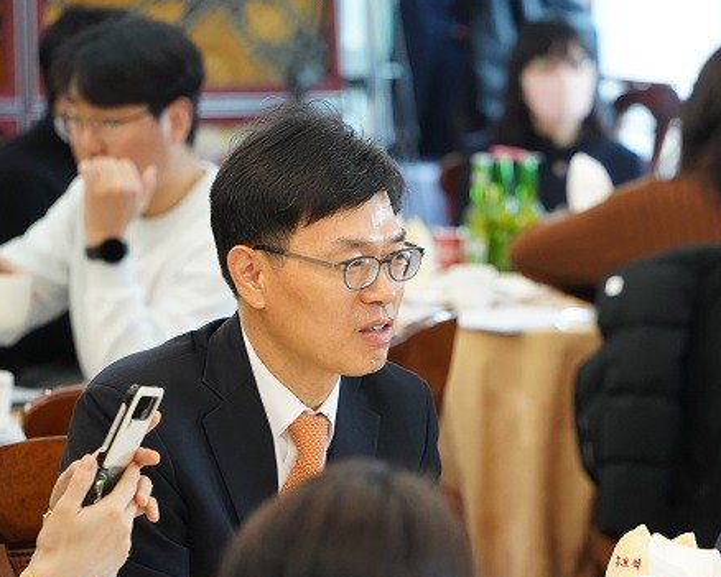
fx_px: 4719
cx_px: 474
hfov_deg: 8.7
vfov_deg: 7.0
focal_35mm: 221
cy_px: 314
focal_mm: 178
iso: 8000
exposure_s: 1/200
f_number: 5.6
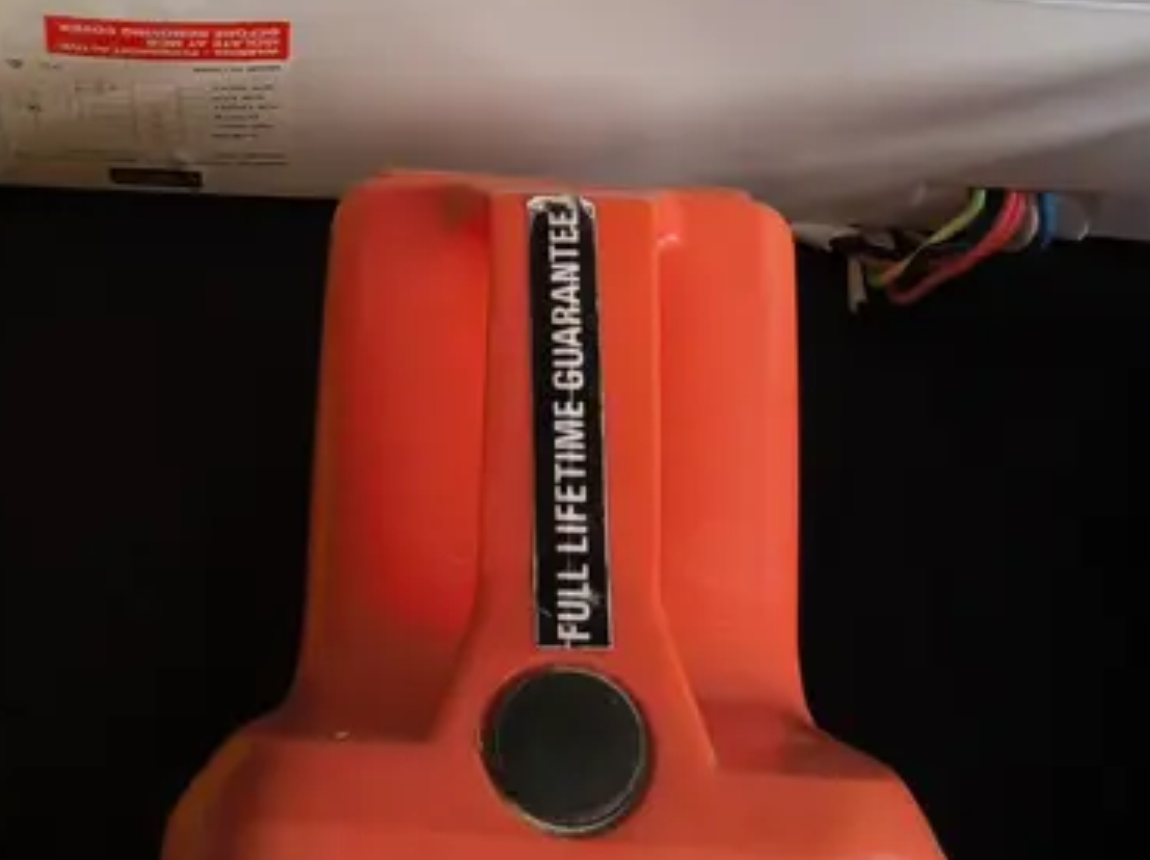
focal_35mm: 75
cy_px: -280
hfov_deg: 26.0
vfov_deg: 18.2
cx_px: 505
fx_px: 2489
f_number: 2
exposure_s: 1/120
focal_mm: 2.87
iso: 40
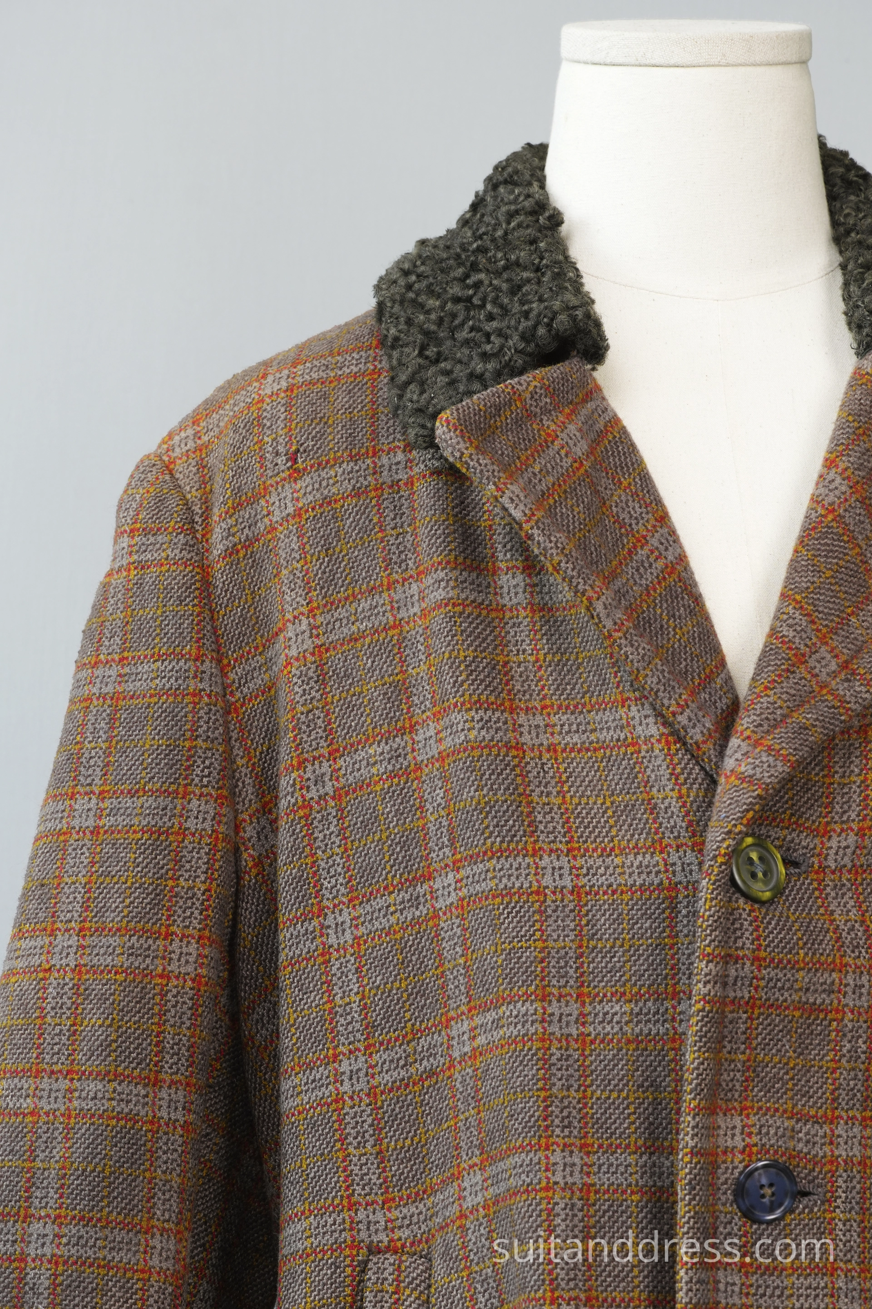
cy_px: 654
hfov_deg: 13.0
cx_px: 436
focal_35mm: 105
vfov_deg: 19.5
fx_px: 3815
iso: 400
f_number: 8
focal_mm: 70
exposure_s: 1/25
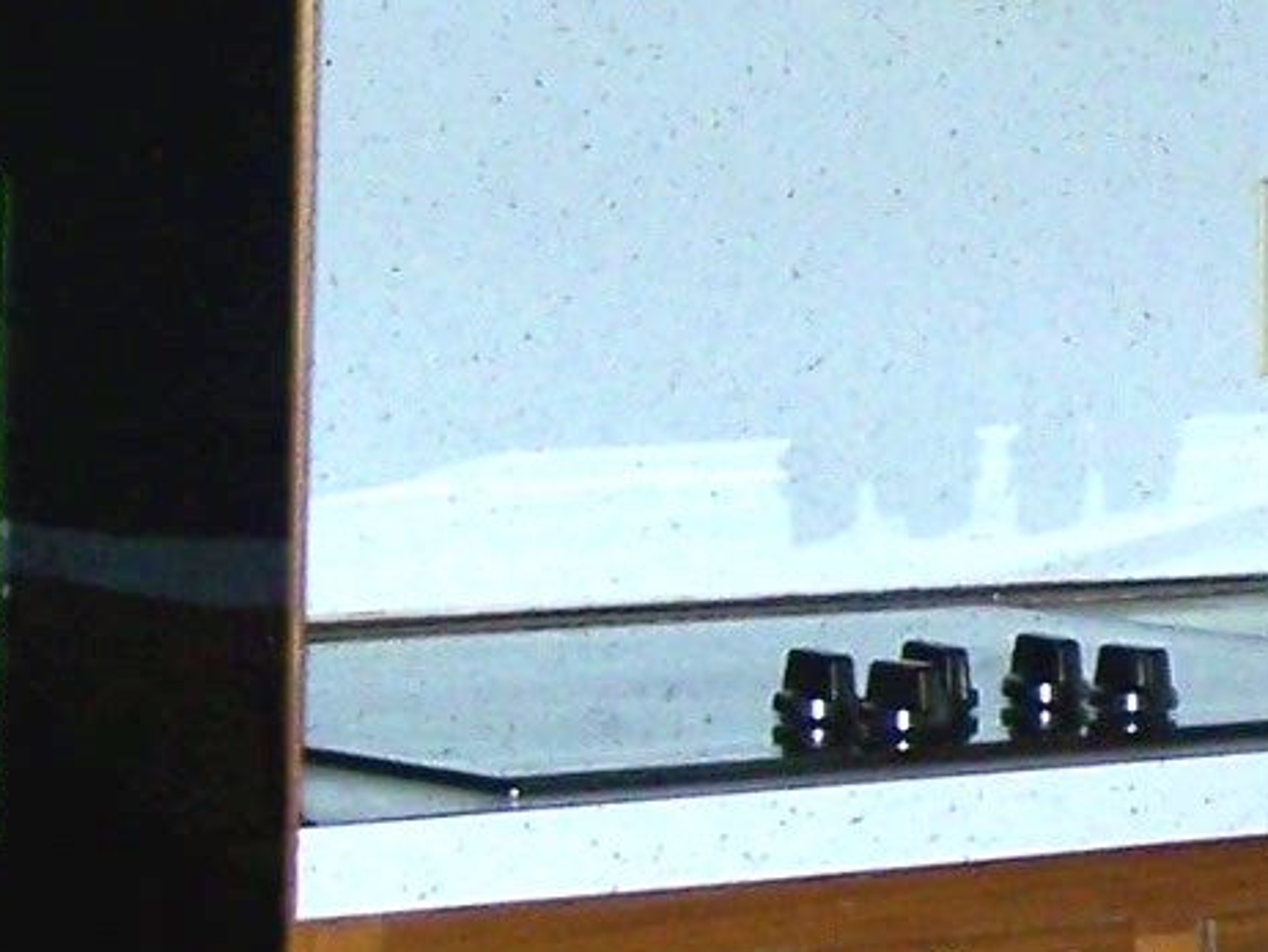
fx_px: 7806
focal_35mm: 213
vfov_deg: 7.0
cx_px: 1677
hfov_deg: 9.1
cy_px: 669
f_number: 2.8
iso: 80
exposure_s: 1/60
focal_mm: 6.3
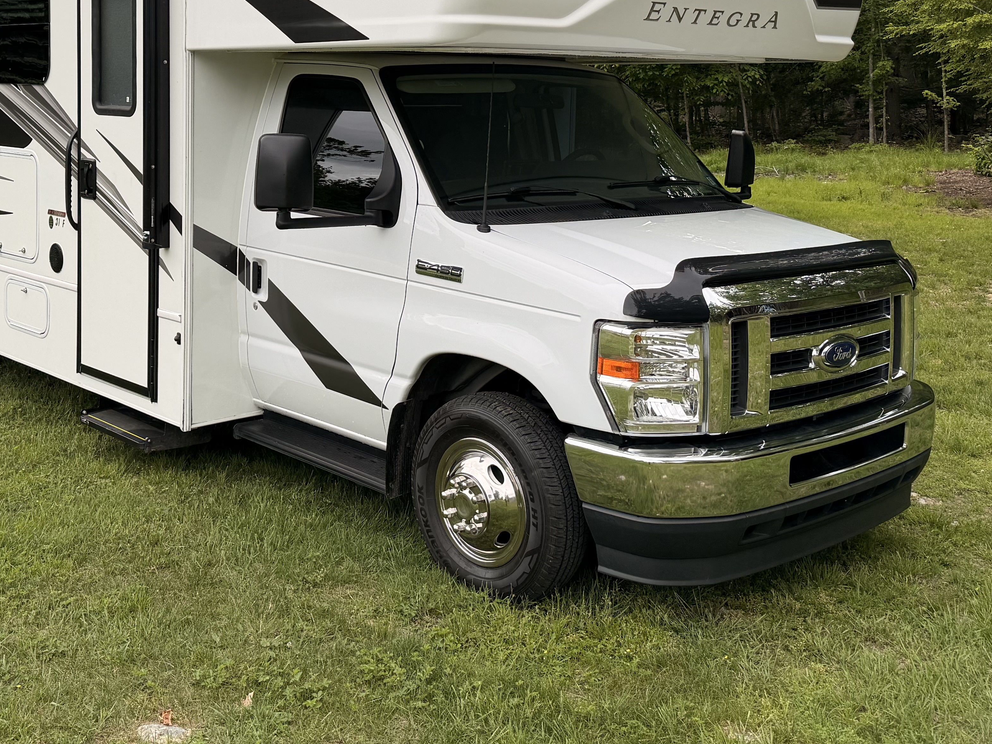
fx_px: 1261
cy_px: 149
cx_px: 346
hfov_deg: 42.5
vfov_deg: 32.0
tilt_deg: -2.3
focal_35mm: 44
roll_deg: +0.2
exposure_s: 1/2370
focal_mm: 6.76
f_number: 1.78
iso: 100
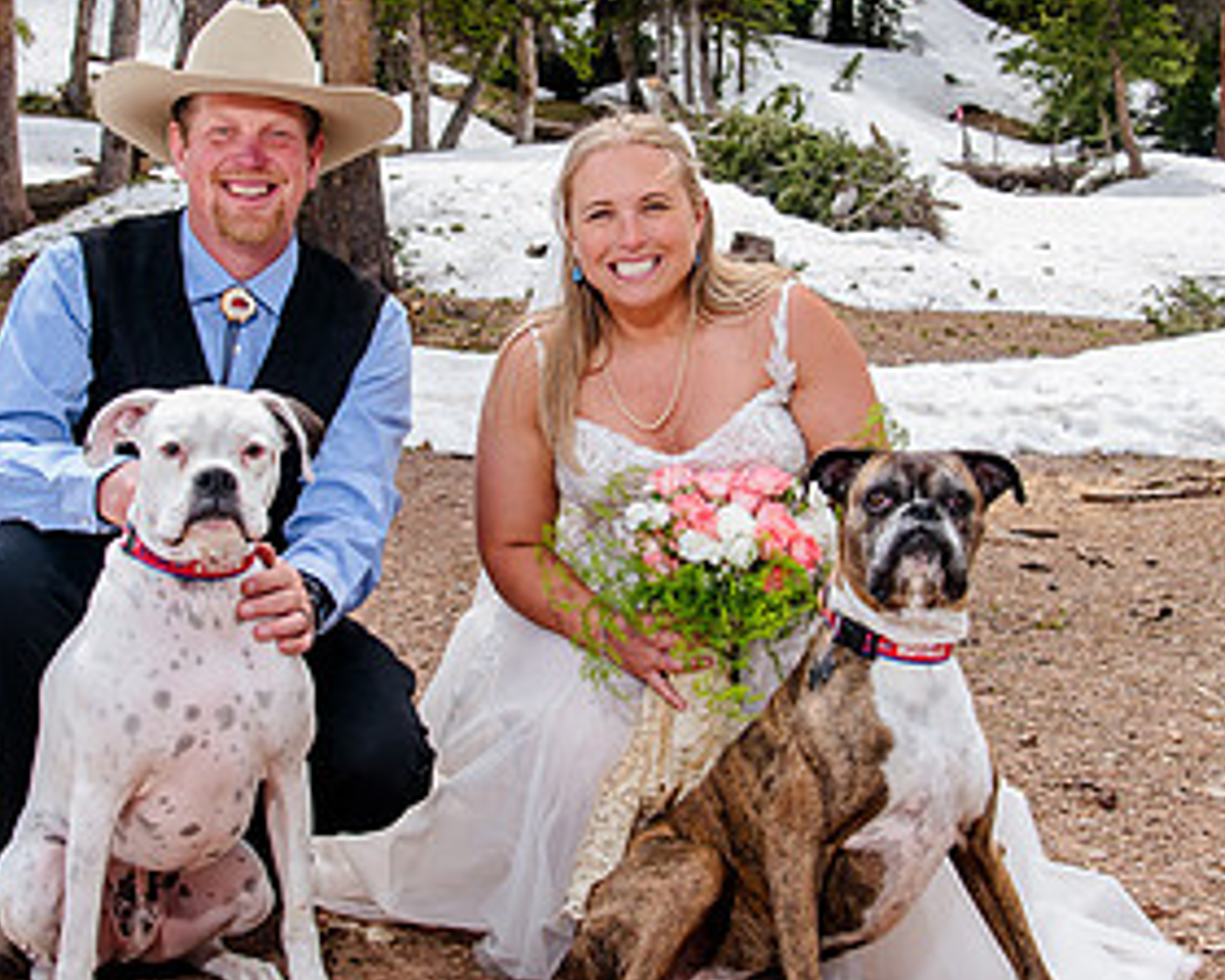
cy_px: 378
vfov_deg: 21.8
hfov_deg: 27.1
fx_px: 2538
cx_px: 551
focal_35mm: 70
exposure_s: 1/200
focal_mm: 31
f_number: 6.3
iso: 400
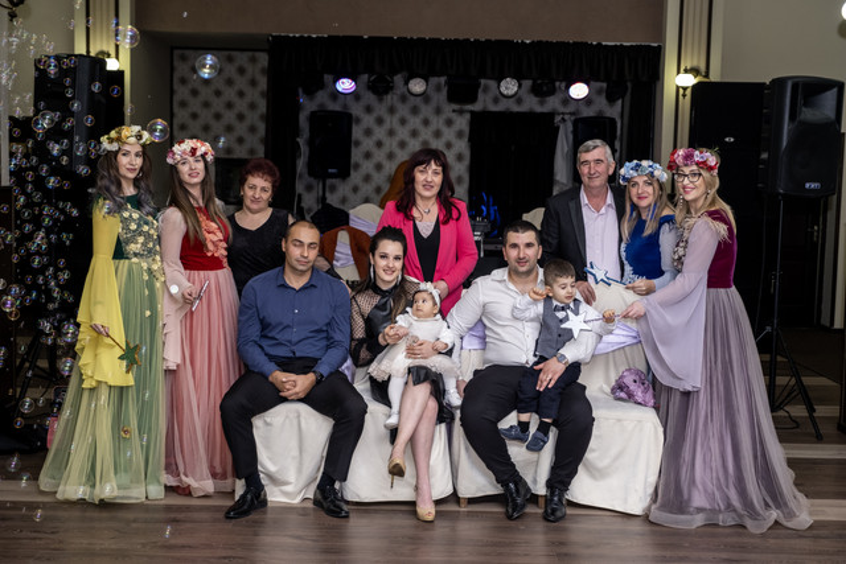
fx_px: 1199
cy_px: 282
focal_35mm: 51
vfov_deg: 26.5
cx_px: 423
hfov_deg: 38.9
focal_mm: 34.2
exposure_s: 1/160
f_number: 2.8
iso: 1000
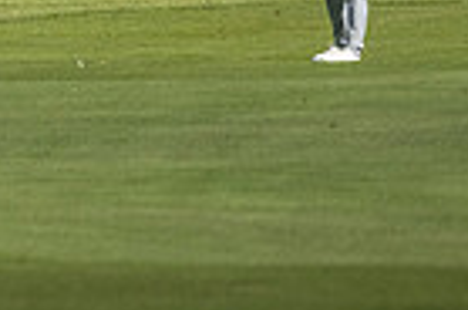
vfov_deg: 0.7
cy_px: -283
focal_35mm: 1880
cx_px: -495
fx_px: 24384
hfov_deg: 1.1
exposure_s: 1/4000
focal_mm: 300
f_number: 4
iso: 400
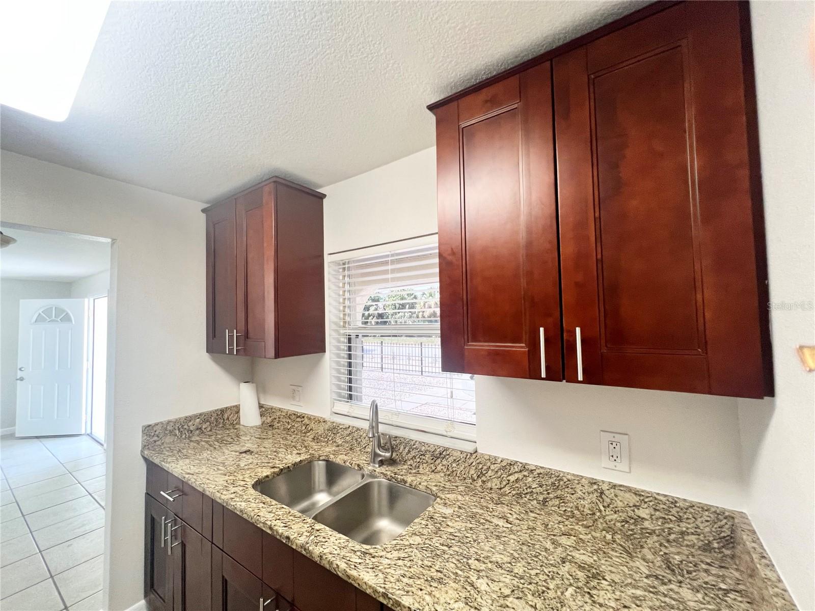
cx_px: 408
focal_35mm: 13
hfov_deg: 106.2
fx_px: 306
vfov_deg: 89.9
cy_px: 306
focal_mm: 1.57
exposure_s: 1/60
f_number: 1.8
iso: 125
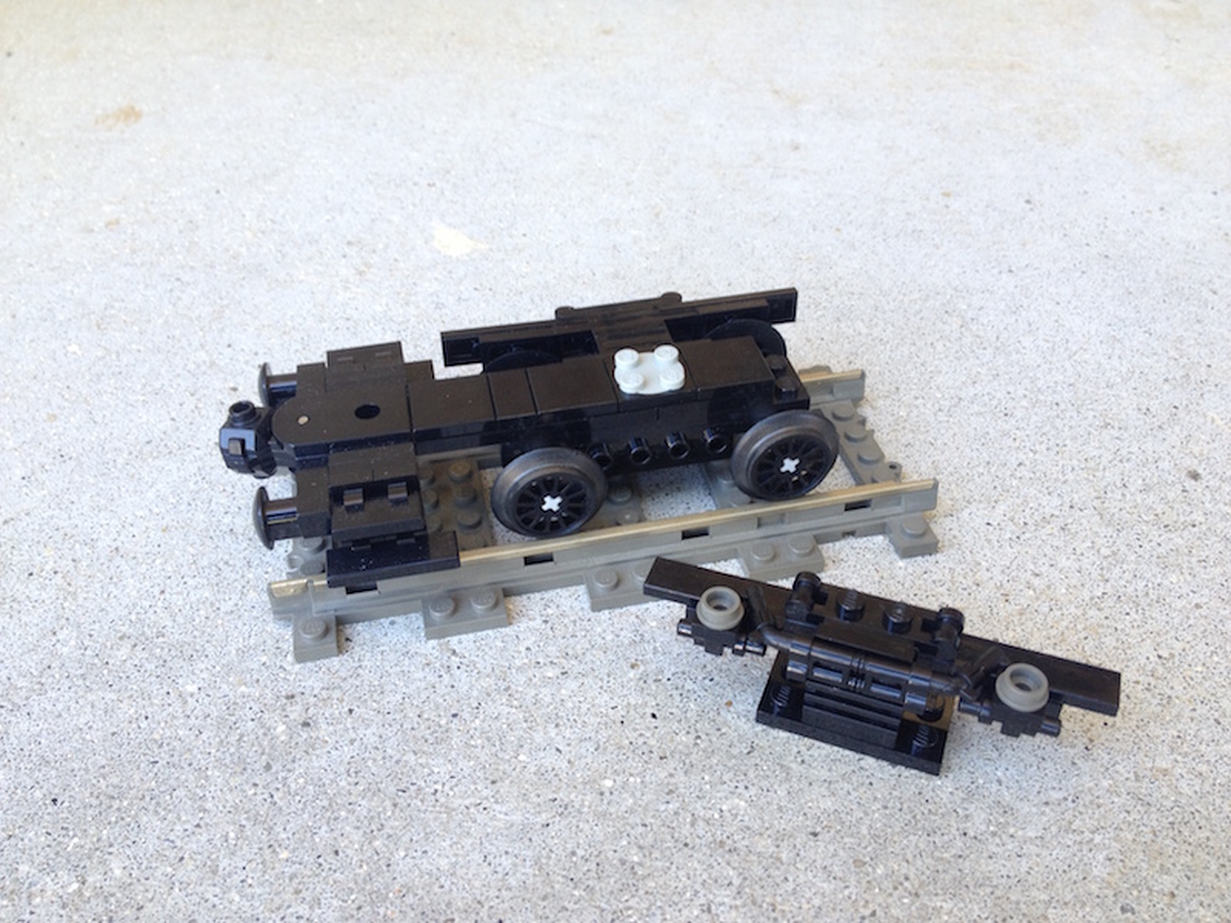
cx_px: 616
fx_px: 1245
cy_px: 462
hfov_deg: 52.6
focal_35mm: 35
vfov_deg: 40.7
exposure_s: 1/40
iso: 50
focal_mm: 4.28
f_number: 2.4
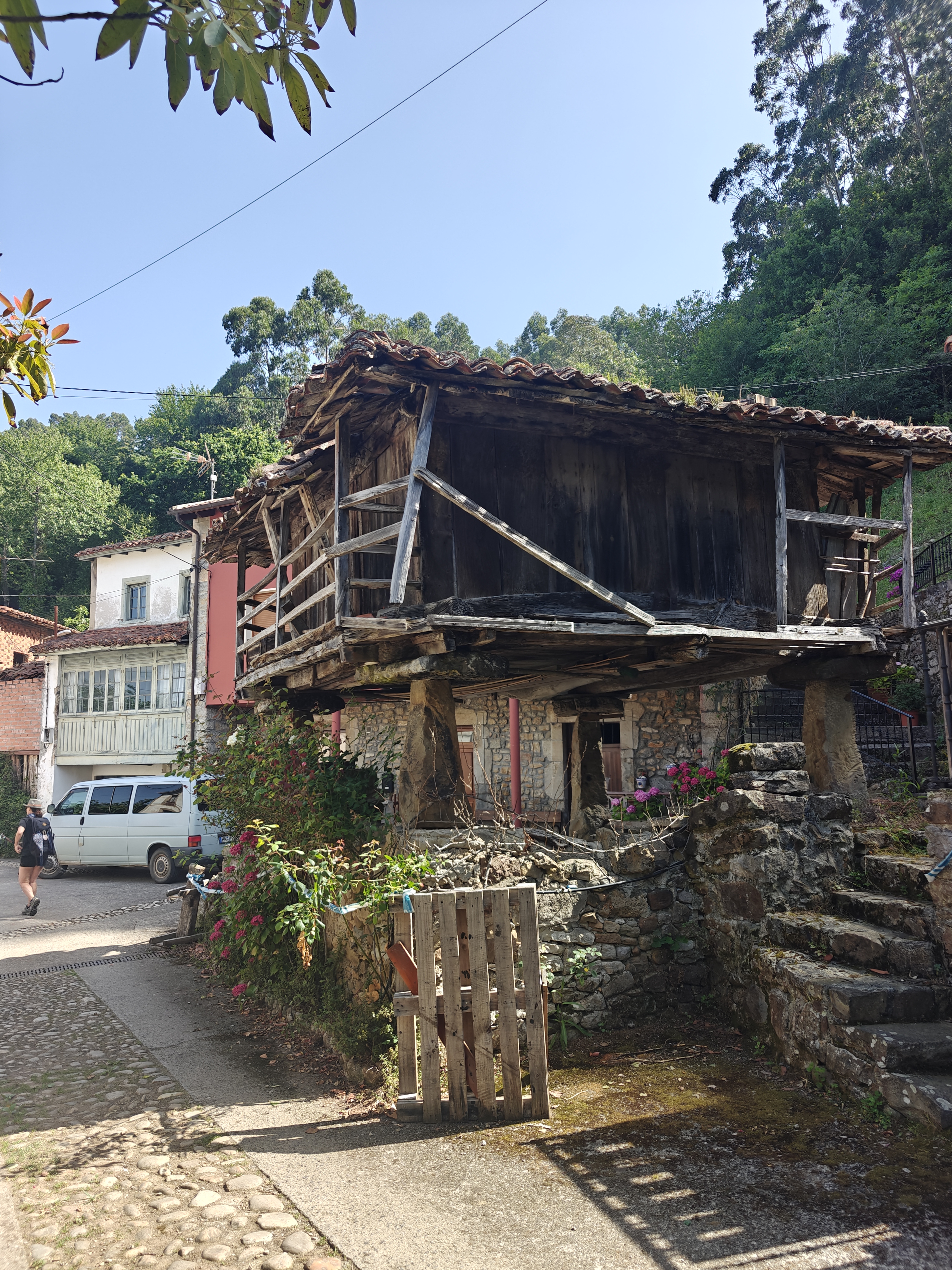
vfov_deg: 73.9
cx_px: 476
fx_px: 843
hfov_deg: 58.9
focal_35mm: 23
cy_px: 635
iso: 50
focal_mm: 6.06
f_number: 1.6
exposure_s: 1/287
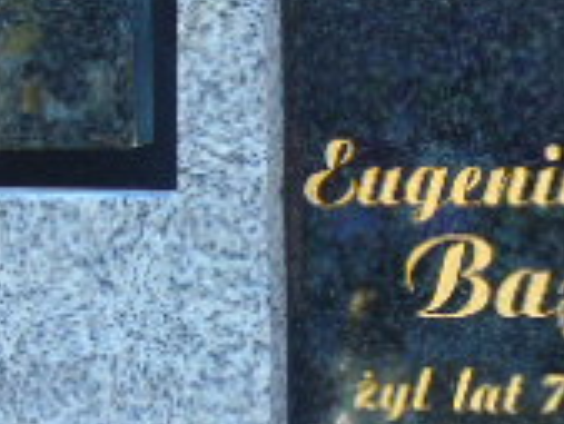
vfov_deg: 6.3
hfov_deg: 8.4
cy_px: 327
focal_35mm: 235
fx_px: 3832
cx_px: 154
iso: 80
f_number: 4.5
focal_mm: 11
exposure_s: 1/100
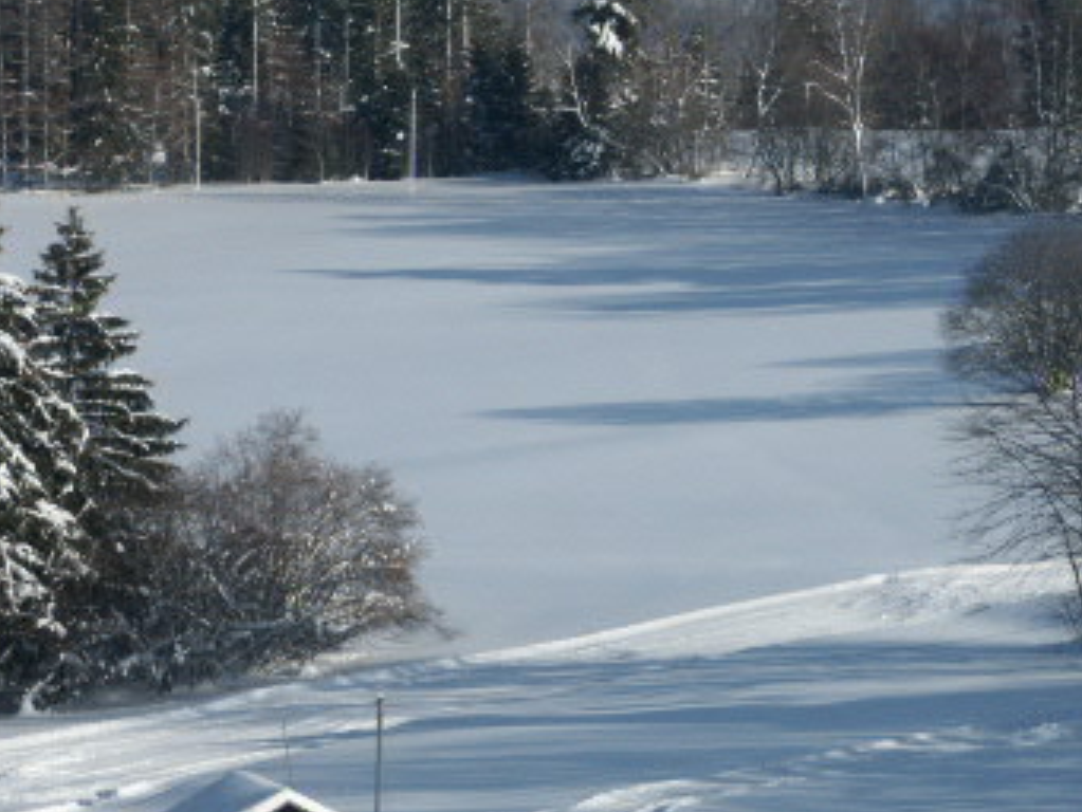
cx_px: 984
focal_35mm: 263
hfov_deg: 7.5
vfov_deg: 5.6
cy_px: 660
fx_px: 8224
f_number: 5.6
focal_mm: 35.37
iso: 100
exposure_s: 1/1000
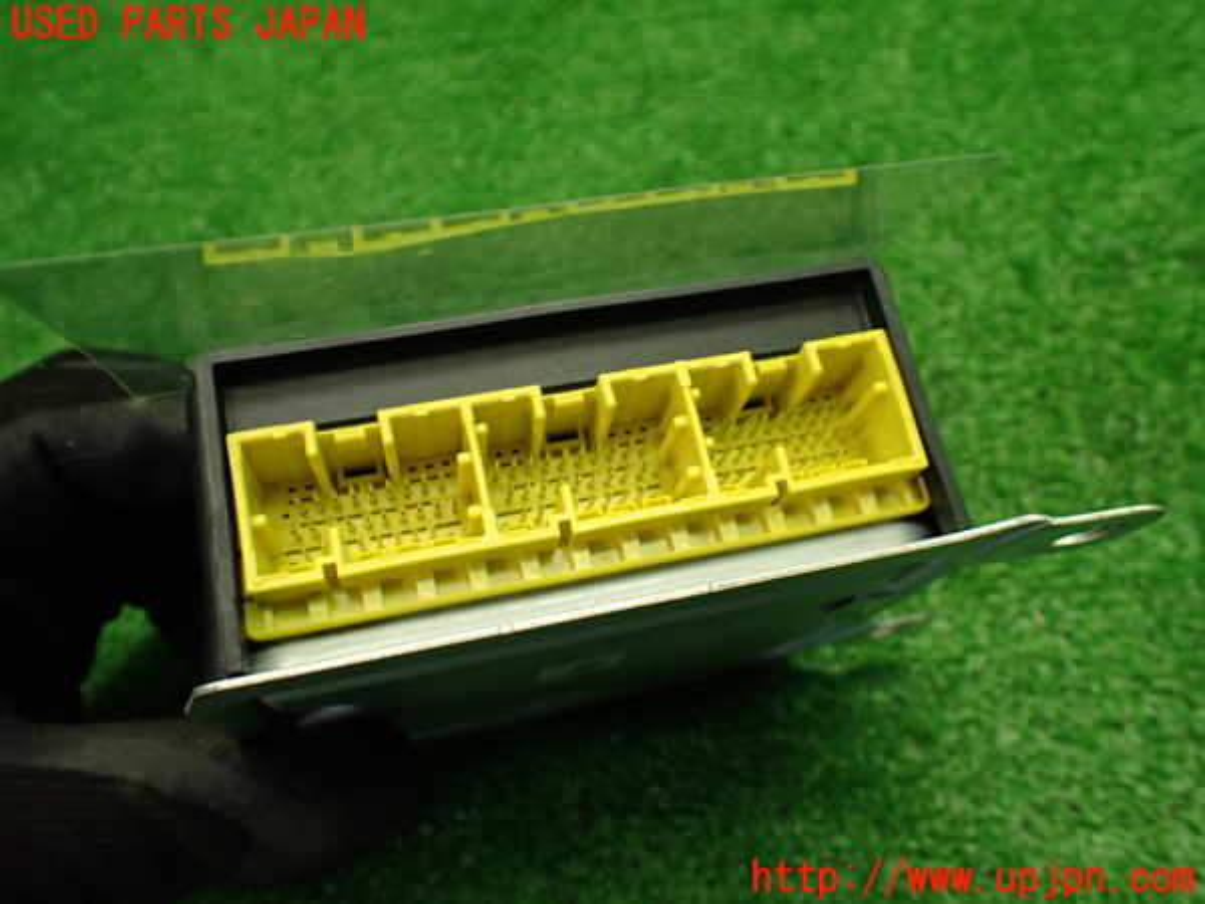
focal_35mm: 30
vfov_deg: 46.8
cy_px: 452
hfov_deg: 60.0
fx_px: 1044
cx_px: 602
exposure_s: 1/125
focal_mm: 5.4
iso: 400
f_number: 2.3
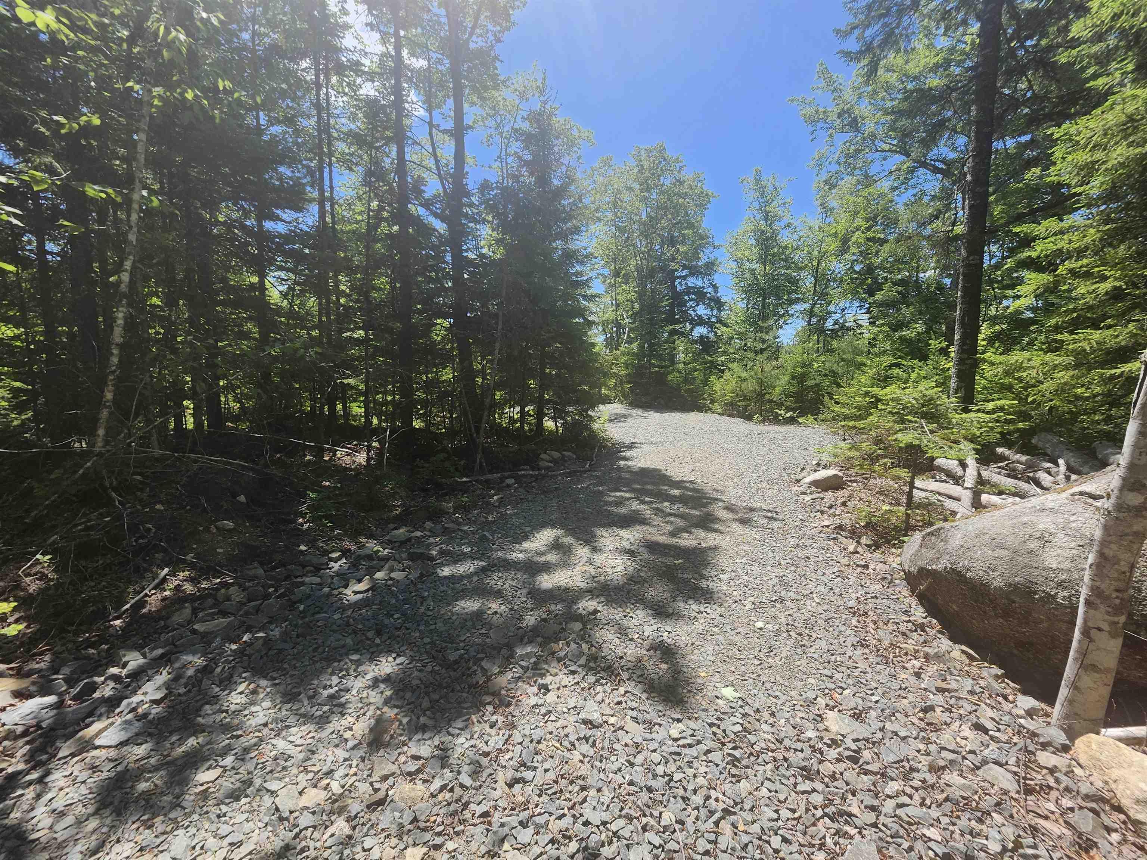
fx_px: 431
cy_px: 430
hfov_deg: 106.2
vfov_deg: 89.9
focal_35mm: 13
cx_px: 574
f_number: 2.2
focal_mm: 1.74
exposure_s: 1/786
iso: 40
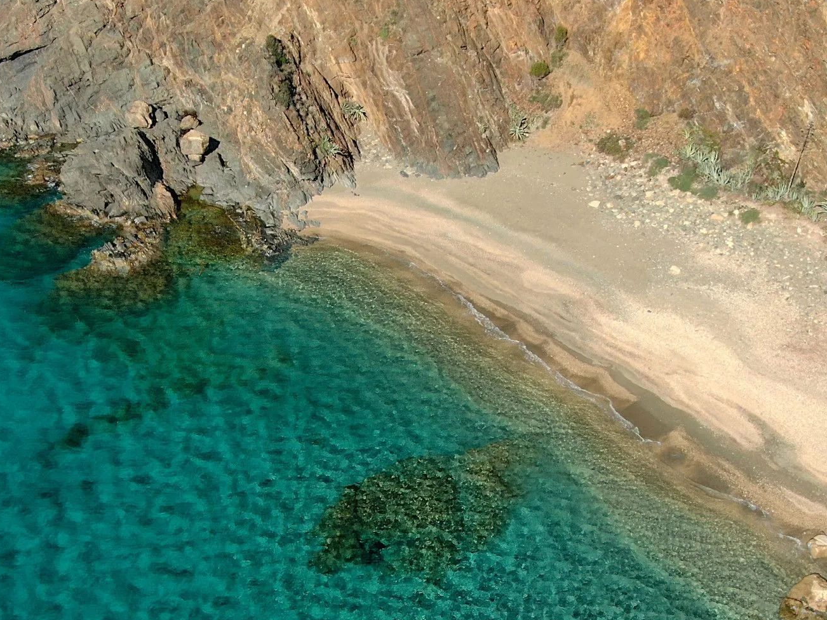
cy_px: 440
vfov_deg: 23.1
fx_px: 1505
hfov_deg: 30.7
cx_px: 334
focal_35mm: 63
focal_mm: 7.07
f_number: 3.5
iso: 100
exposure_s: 1/400
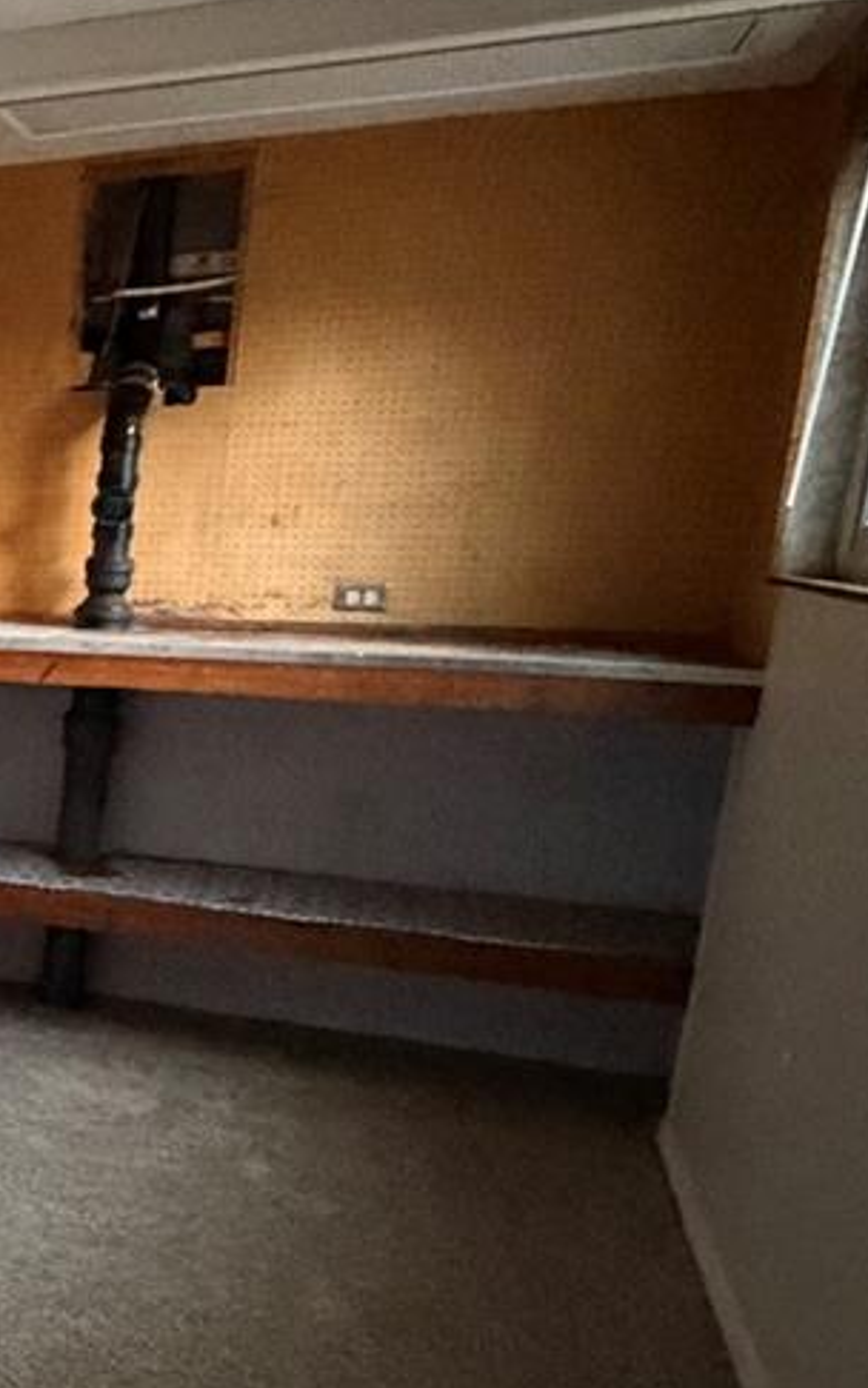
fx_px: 1664
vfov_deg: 45.1
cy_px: 814
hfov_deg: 20.9
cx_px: -665
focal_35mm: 44
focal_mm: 2.22
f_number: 2.2
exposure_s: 1/51
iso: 1250
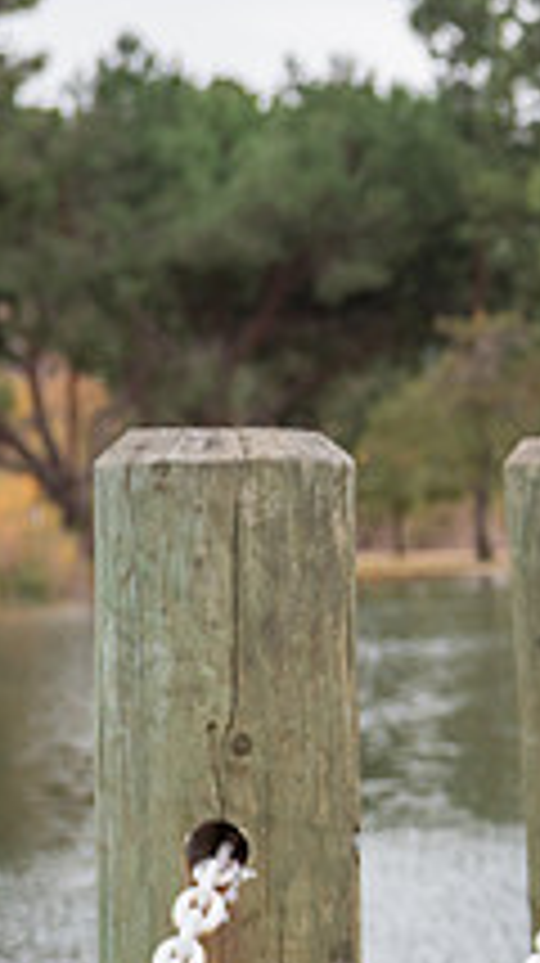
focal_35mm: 176
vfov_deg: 12.2
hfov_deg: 6.6
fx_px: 4491
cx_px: 1256
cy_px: 533
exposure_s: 1/125
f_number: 5
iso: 500
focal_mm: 62
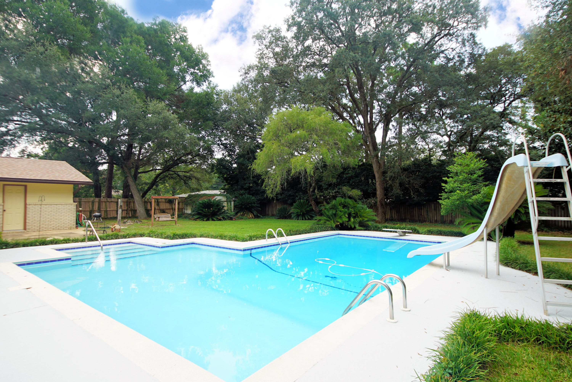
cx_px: 286
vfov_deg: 67.4
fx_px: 286
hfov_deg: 90.0
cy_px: 191
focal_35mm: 18
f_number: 5
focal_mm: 12
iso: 100
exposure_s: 1/80
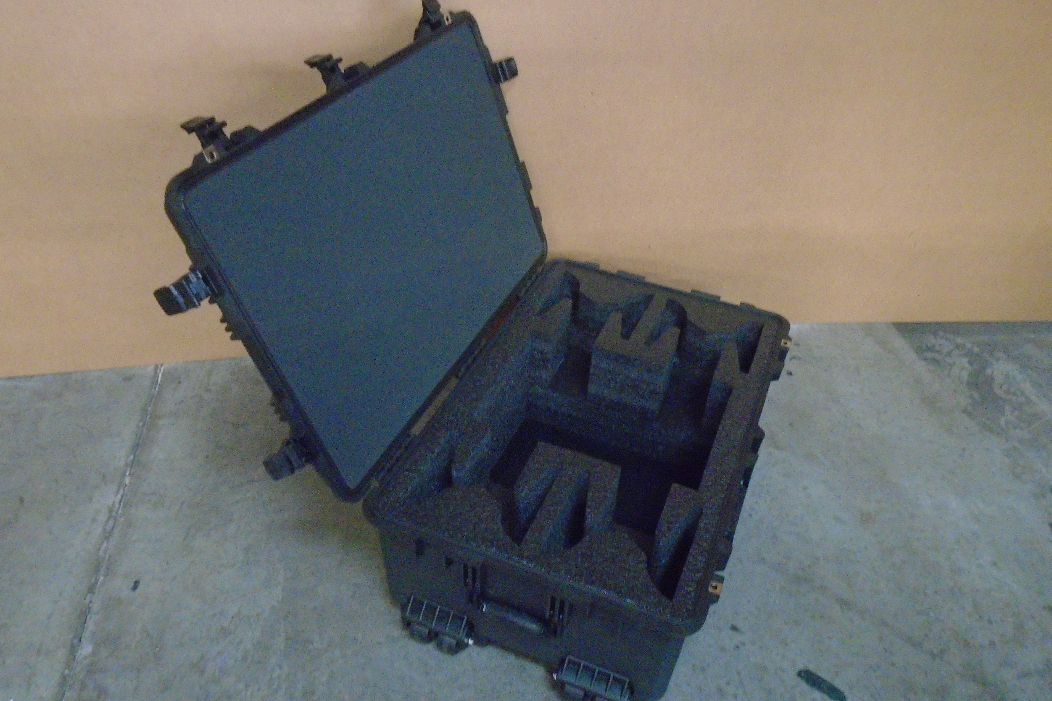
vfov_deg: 46.4
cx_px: 523
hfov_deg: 65.5
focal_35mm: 28
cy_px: 380
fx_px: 818
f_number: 3.2
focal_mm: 4.6
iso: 800
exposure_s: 1/6
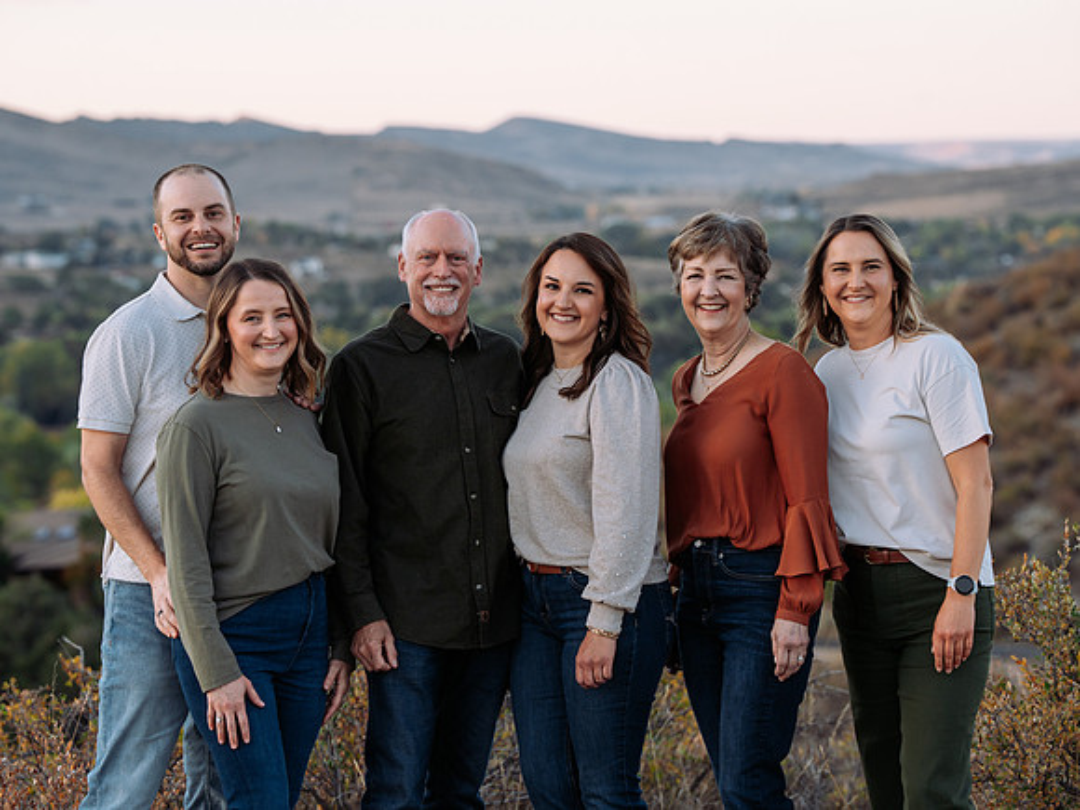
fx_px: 4862
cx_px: 540
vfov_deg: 9.5
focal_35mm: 156
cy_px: 405
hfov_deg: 12.7
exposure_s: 1/160
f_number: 5.6
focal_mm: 144
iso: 500
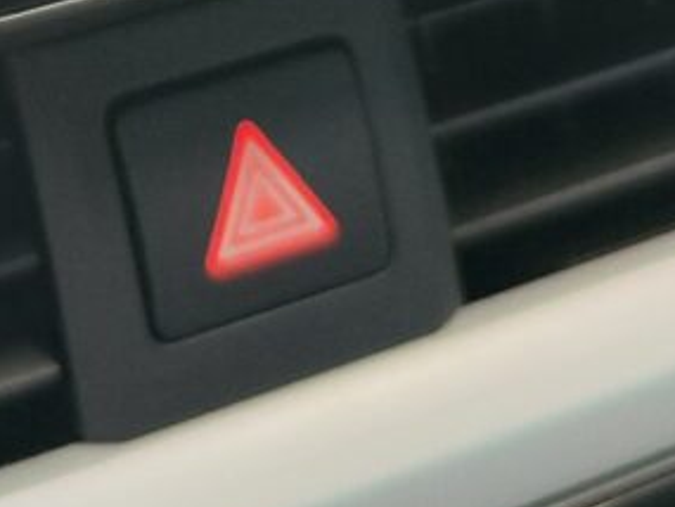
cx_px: 31
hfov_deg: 15.1
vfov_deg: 10.6
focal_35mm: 129
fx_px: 2517
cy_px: -469
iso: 386
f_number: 1.69
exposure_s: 1/160
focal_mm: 7.01
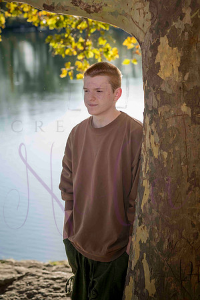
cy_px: 150
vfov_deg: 20.4
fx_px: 833
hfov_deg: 13.7
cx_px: 100
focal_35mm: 100
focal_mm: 100
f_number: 5.6
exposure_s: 1/640
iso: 400
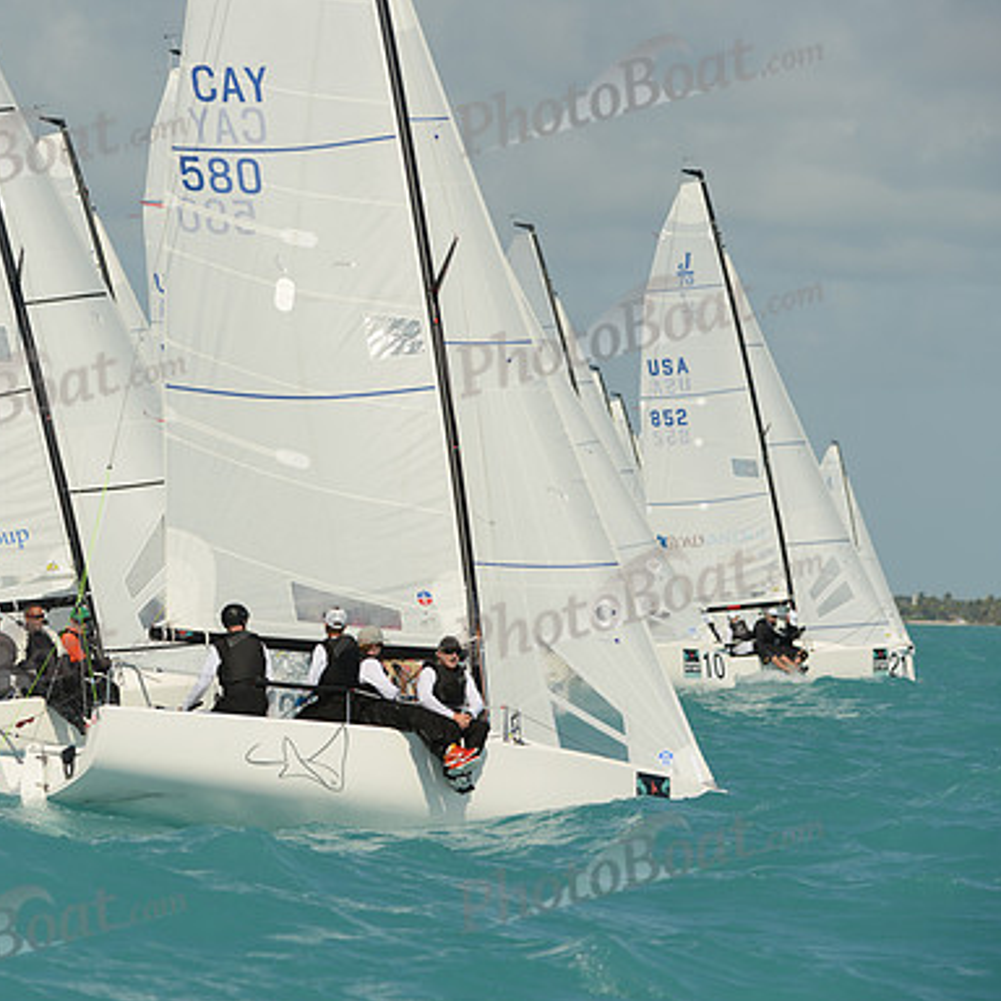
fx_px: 8408
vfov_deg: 6.8
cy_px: 502
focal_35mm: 257
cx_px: 323
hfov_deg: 6.8
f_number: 5.6
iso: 200
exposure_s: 1/2000
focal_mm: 200
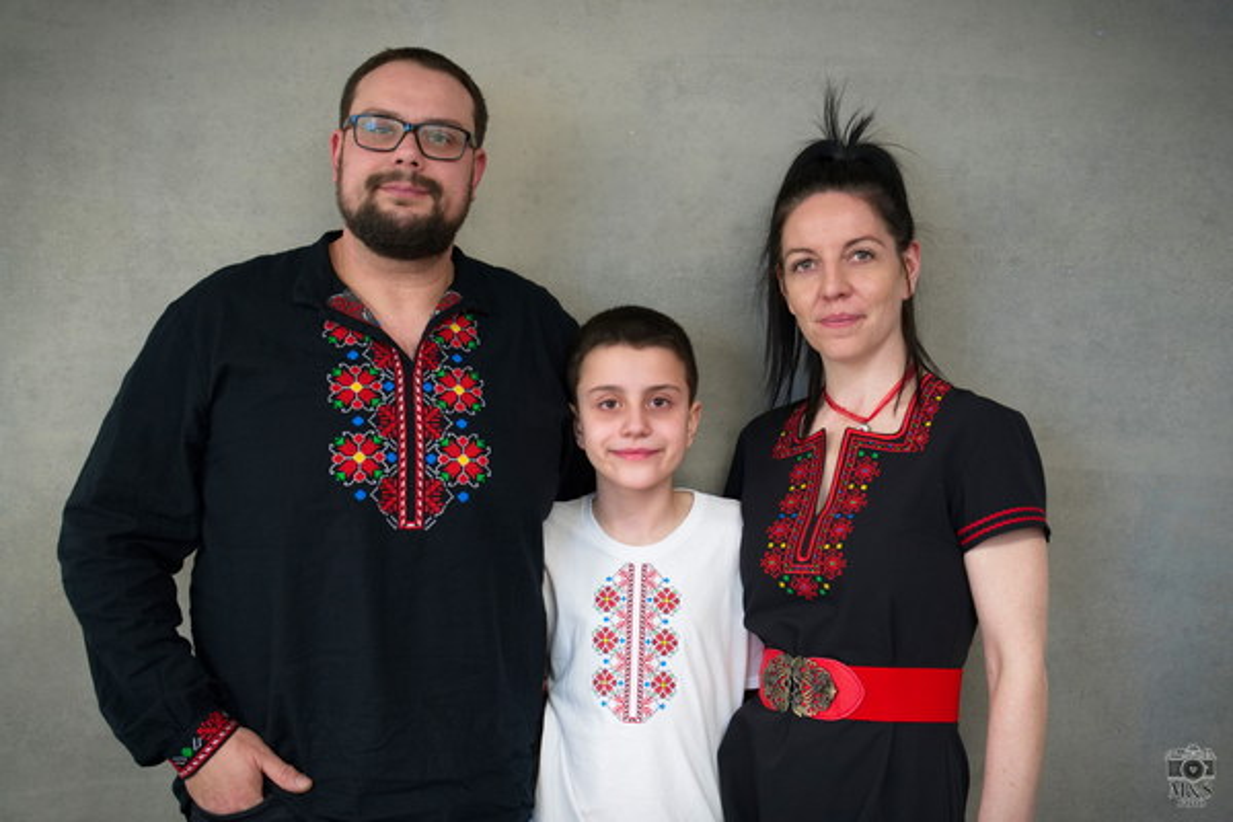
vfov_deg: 31.2
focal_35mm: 43
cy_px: 411
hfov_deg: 45.4
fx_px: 1473
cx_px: 616
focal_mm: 43
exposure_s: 1/50
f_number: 2.5
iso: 800
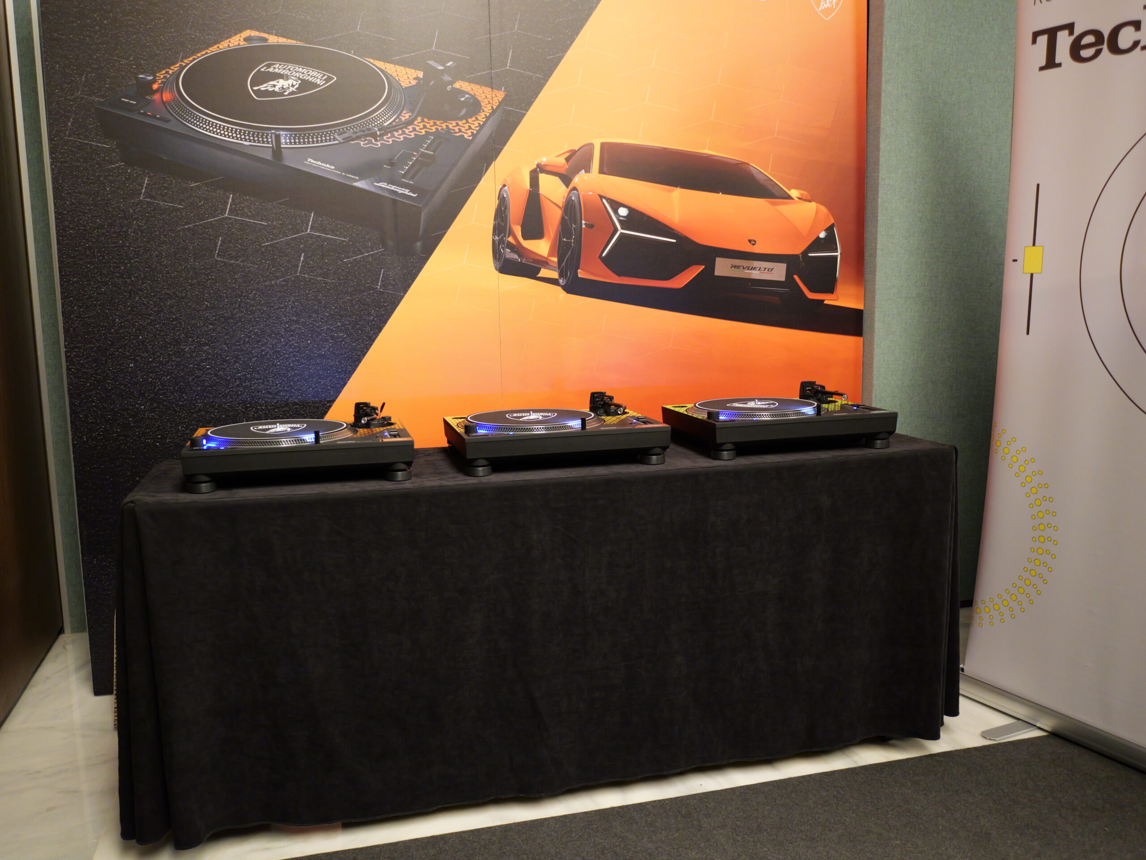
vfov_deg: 46.8
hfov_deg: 59.9
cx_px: 573
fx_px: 994
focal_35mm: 30
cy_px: 430
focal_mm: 15
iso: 1250
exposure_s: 1/60
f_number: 1.7
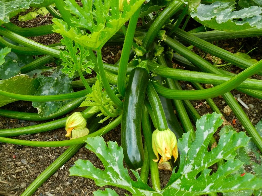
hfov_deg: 22.0
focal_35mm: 89
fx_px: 674
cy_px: 98
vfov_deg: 16.6
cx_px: 131
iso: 160
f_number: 4.4
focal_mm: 16
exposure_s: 1/111
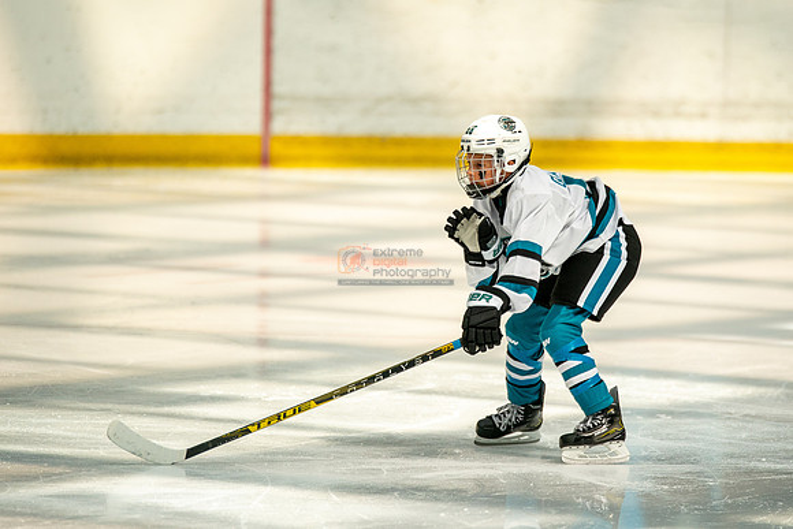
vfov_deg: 3.3
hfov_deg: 5.0
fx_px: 9084
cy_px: 233
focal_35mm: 412
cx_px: 485
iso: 1600
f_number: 3.2
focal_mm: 300
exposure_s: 1/6400
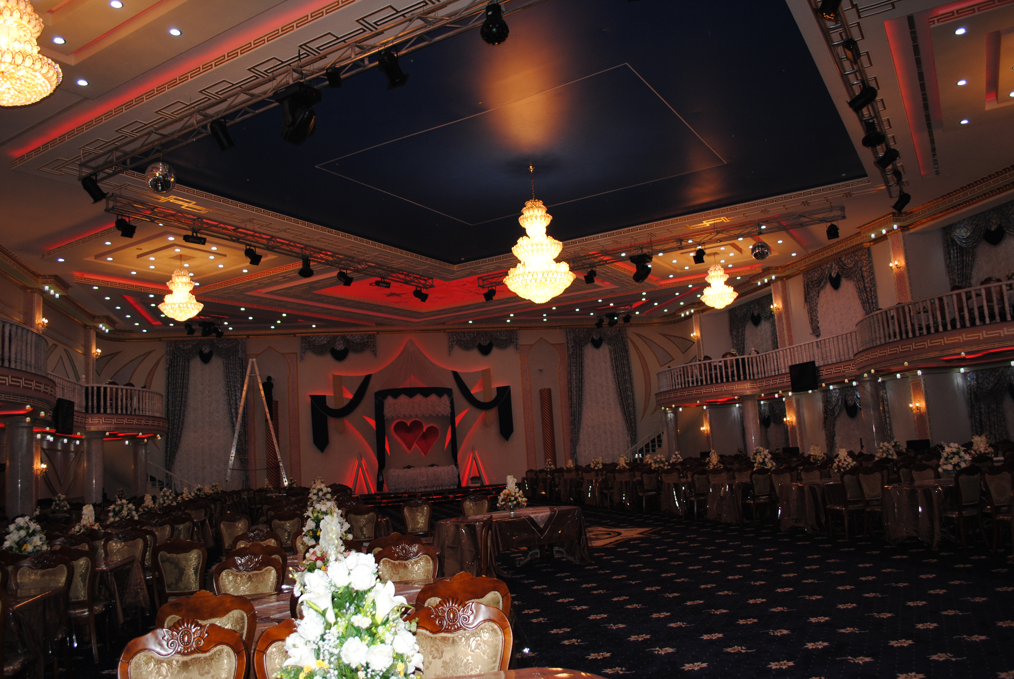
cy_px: 340
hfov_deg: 67.3
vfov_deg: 48.0
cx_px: 507
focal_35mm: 27
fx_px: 761
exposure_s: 1/60
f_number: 3.5
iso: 200
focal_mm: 18
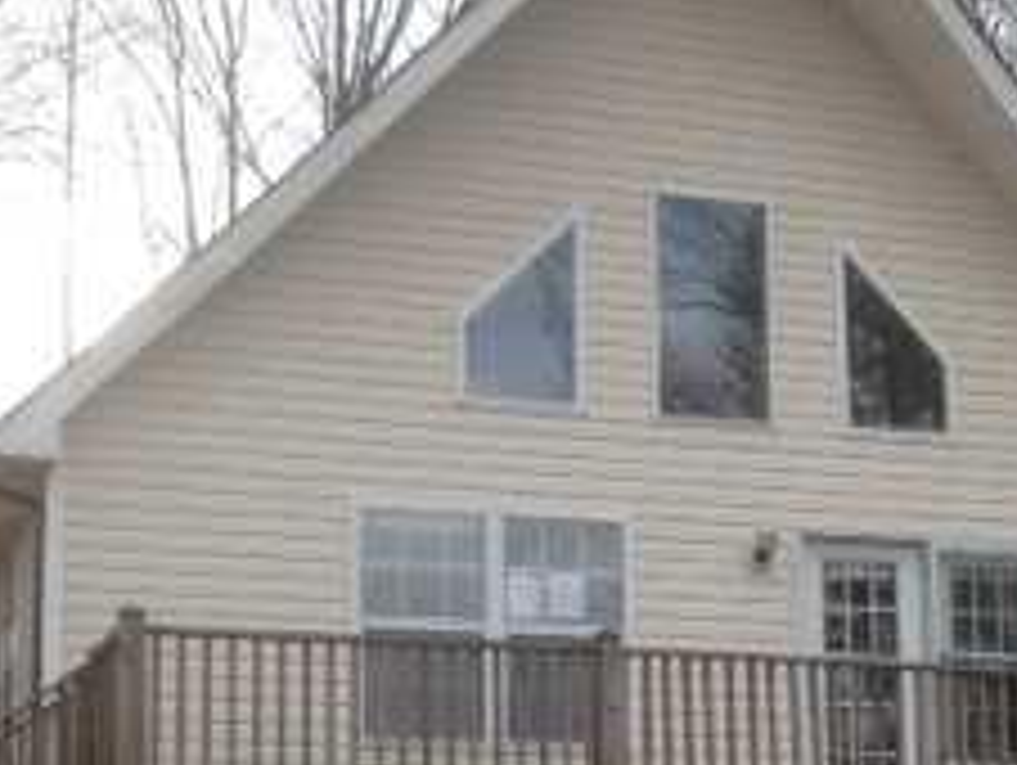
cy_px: 634
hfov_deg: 19.7
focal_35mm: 99
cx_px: 716
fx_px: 2912
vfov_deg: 14.9
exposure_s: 1/241
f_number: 2.4
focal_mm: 4.28
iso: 50
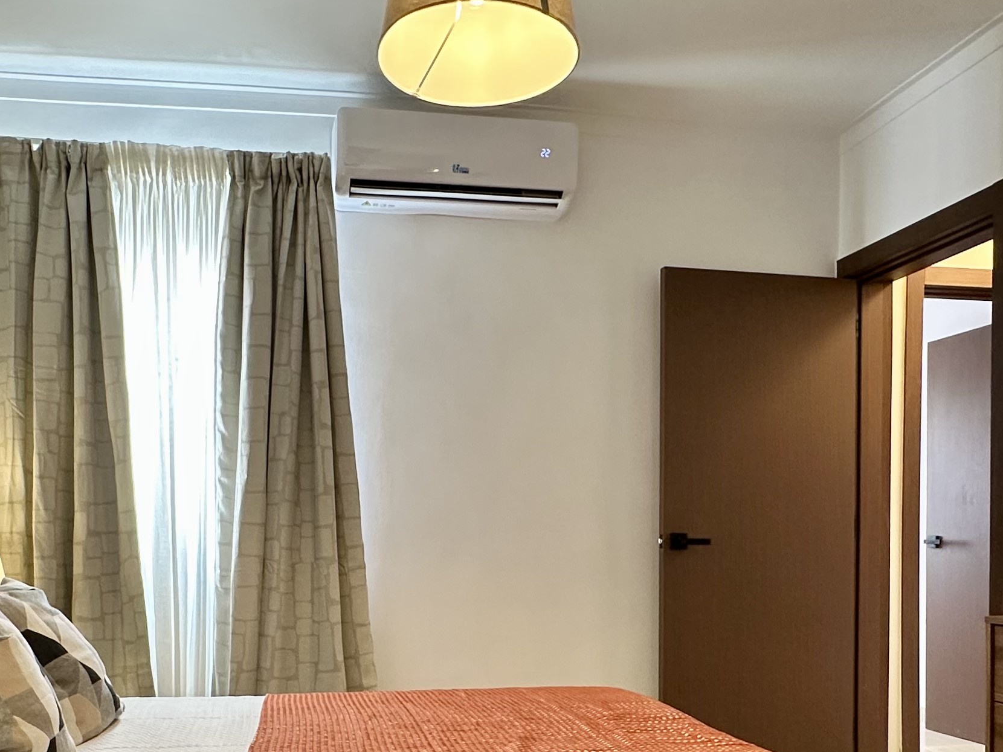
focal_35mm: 34
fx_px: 985
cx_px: 434
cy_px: 558
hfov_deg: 53.8
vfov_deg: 40.7
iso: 200
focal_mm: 2.22
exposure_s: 1/60
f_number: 2.2
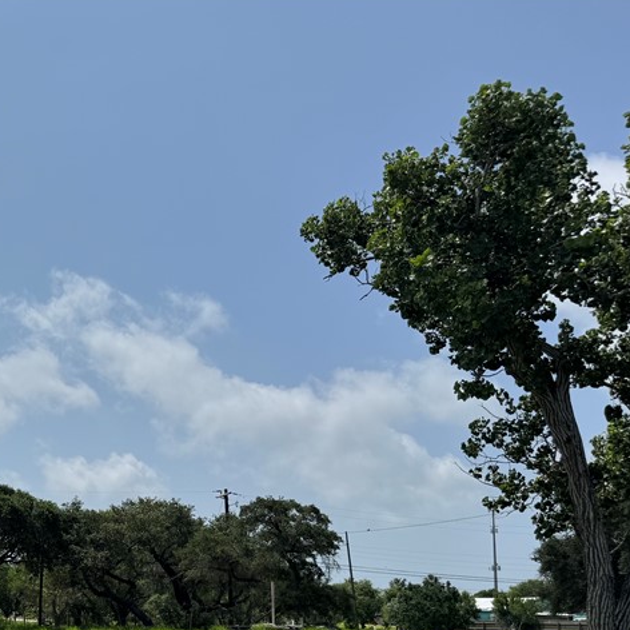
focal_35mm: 46
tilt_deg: +3.3
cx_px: -19
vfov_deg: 35.7
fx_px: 947
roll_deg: -1.0
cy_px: 498
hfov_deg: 33.3
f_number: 1.78
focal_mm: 6.76
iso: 80
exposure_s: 1/12346
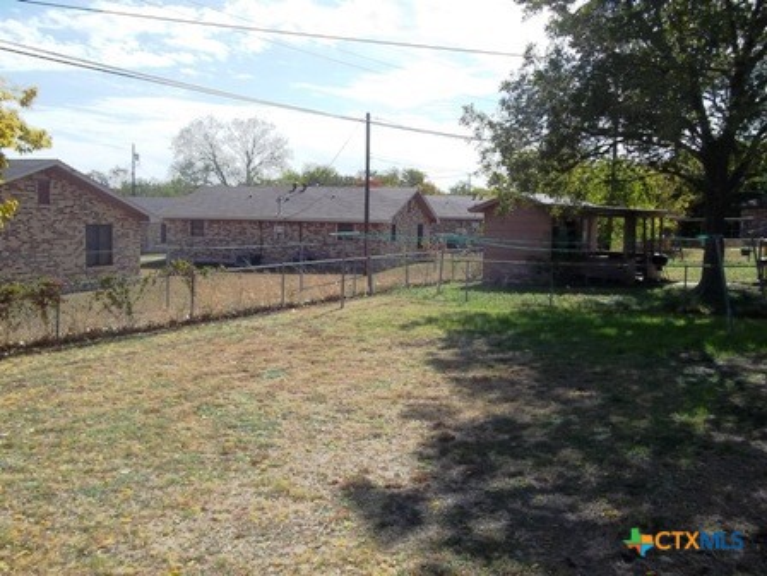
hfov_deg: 56.8
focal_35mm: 32
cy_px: 288
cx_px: 384
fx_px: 709
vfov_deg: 44.2
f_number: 8.8
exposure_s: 1/125
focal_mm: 5.7
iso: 64
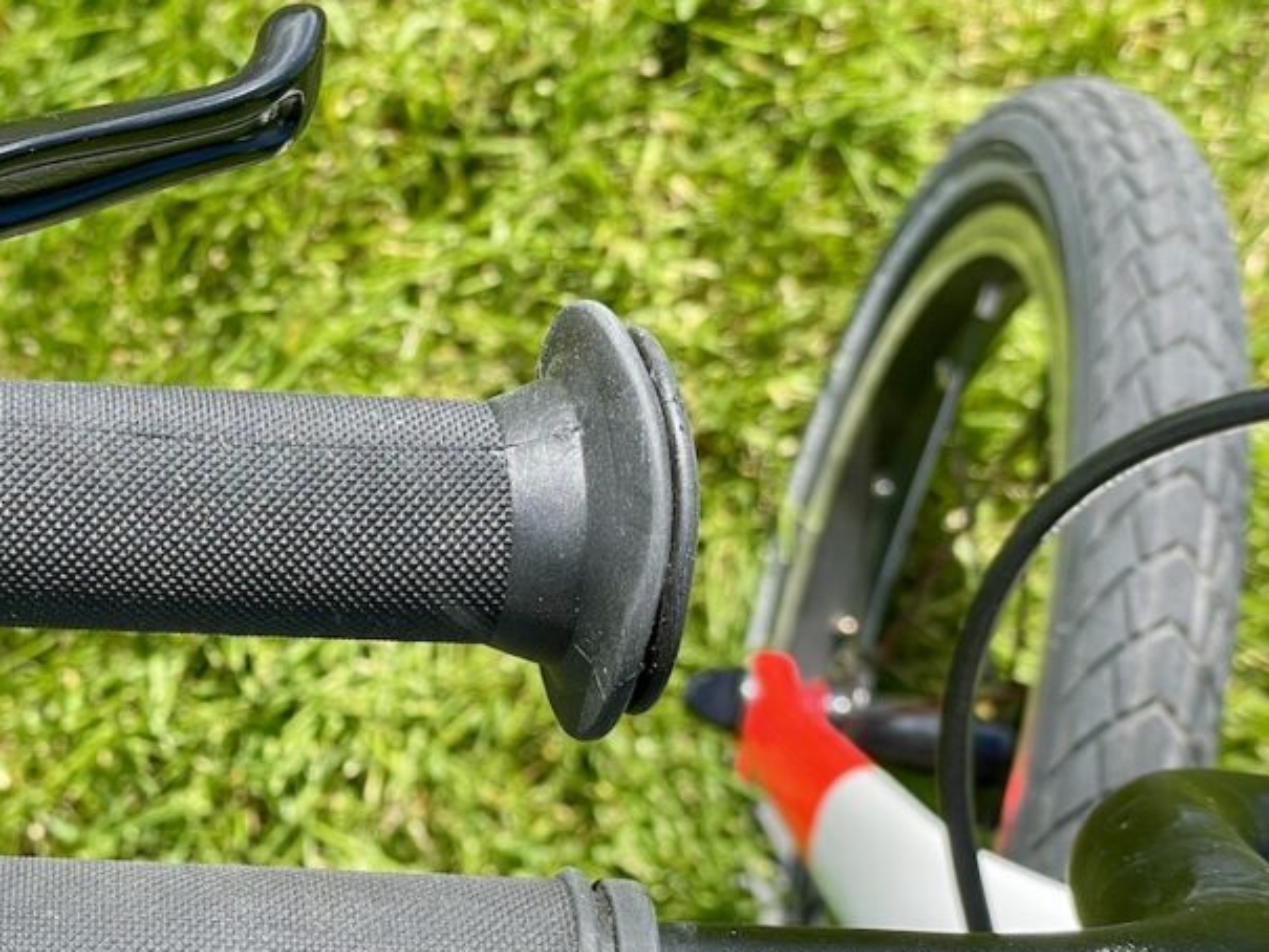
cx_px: 197
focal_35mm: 88
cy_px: 713
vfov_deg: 16.7
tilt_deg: -72.3
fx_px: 3227
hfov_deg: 21.9
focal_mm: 6
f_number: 2
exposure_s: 1/516
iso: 25
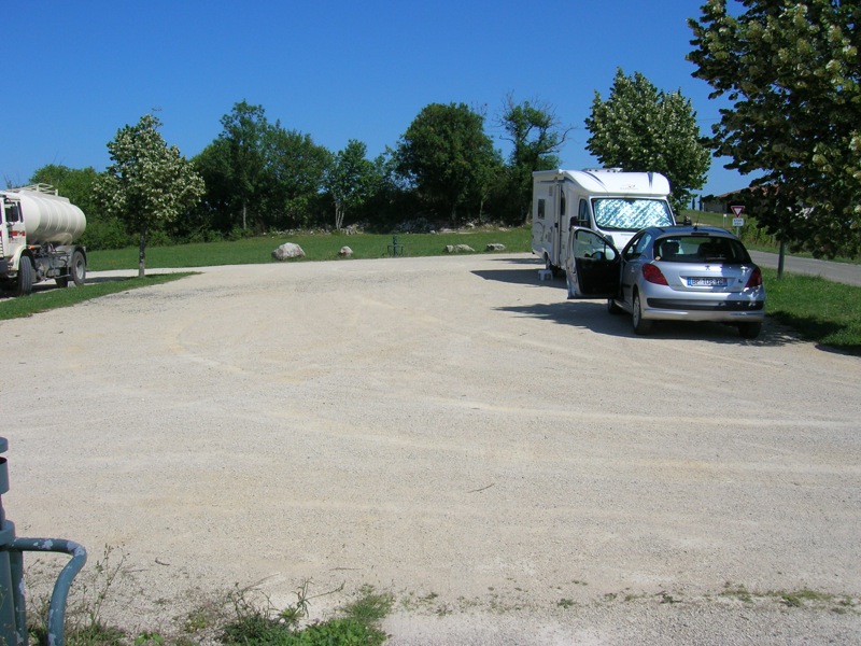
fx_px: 846
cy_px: 323
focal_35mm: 34
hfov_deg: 54.0
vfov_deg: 41.8
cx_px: 430
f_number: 4.9
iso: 50
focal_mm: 5.7
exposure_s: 1/648
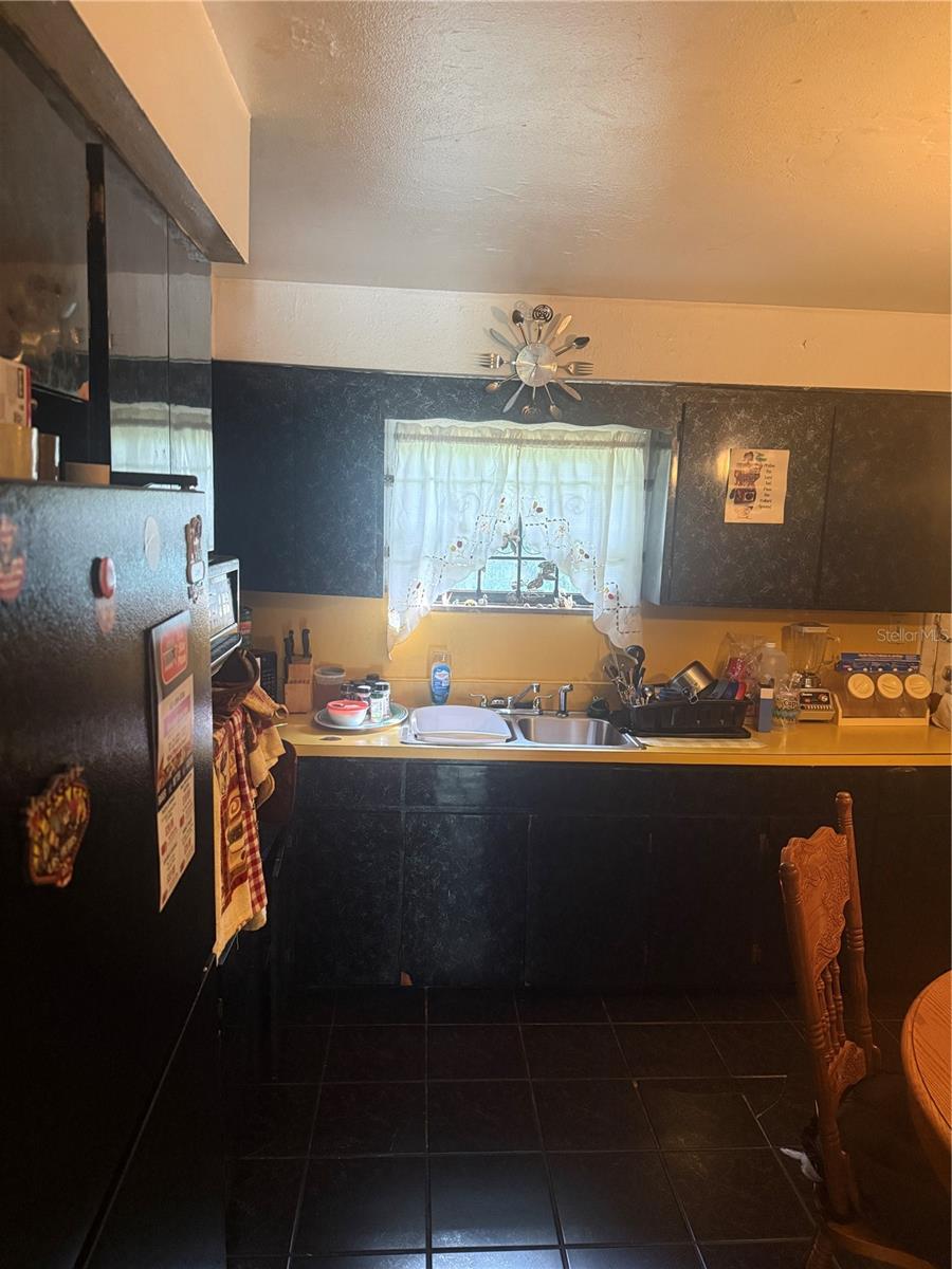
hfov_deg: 56.8
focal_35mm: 24
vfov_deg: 71.6
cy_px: 634
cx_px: 476
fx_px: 880
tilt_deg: -7.5
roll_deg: -1.5
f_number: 1.78
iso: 500
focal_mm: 6.76
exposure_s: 1/60
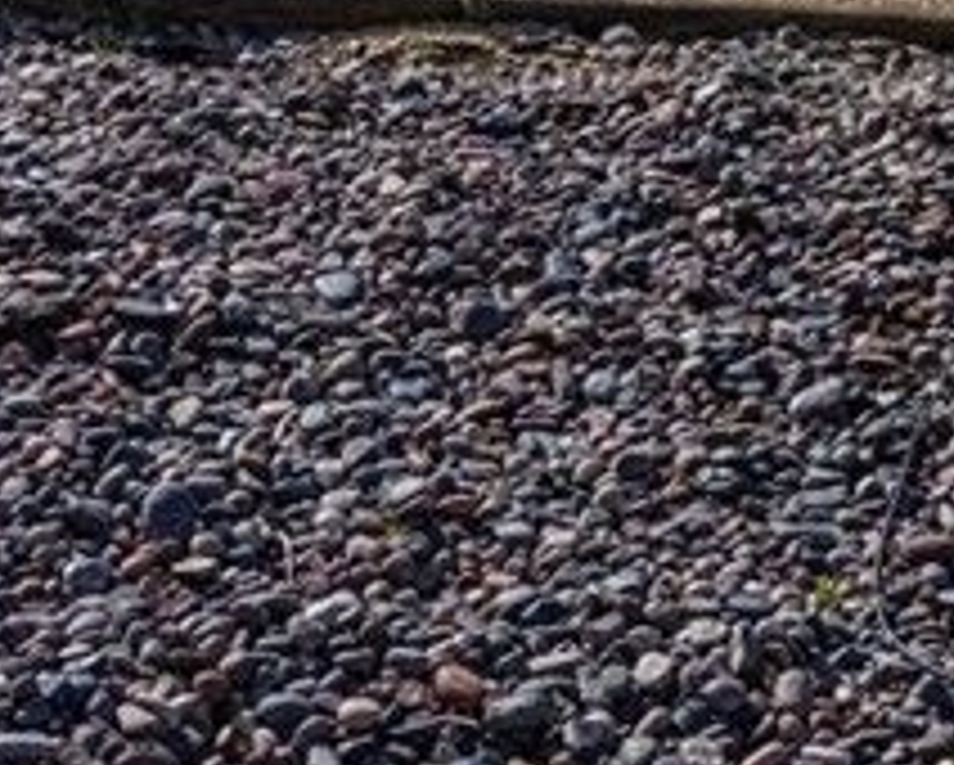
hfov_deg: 13.6
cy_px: -443
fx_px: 3843
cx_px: 1246
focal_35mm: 136
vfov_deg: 10.9
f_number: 11
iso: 80
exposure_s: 1/320
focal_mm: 30
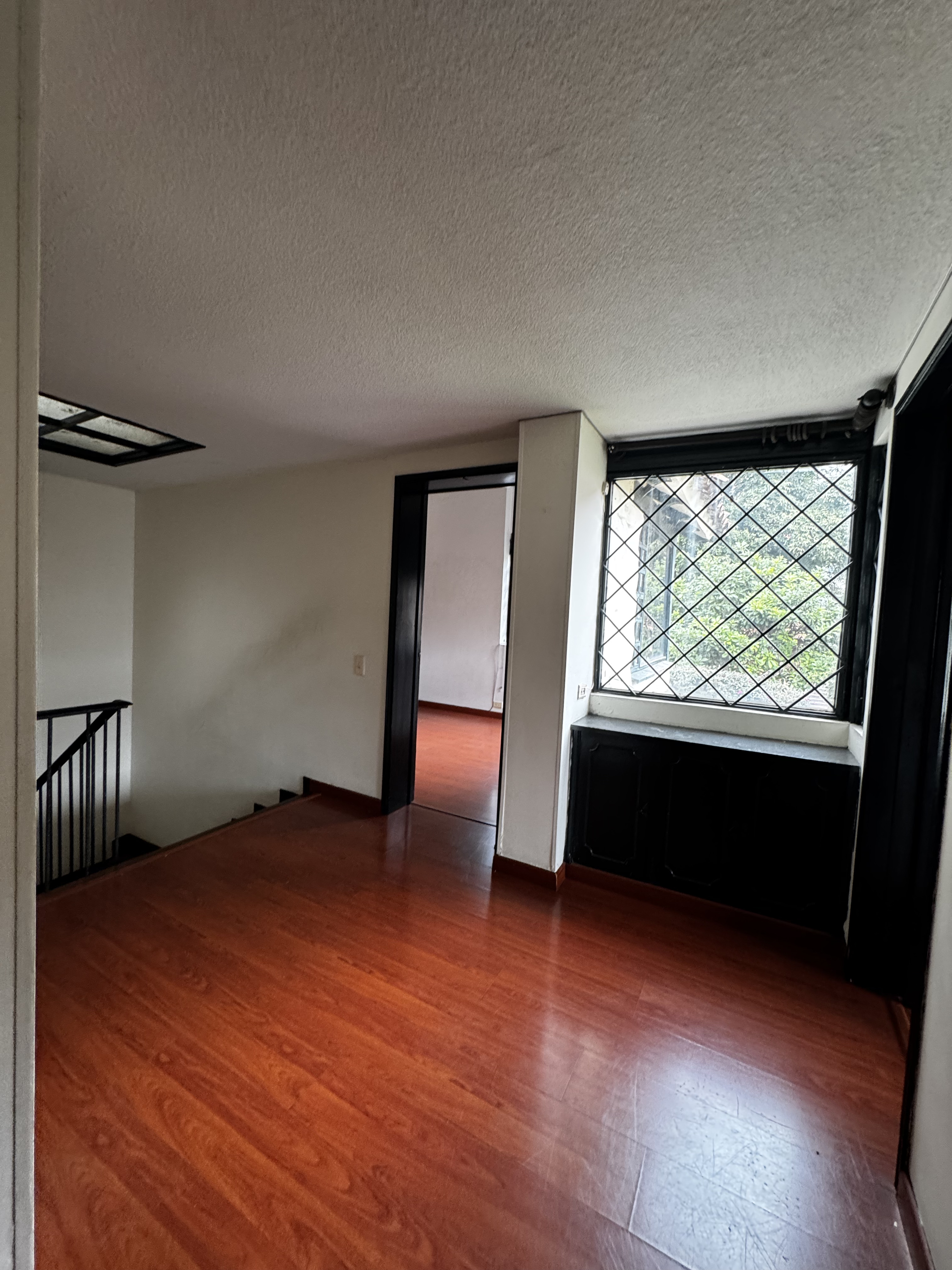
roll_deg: -3.2
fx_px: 513
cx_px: 476
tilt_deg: +1.1
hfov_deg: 85.7
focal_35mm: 14
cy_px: 635
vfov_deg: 102.1
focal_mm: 2.22
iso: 250
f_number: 2.2
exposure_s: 1/60
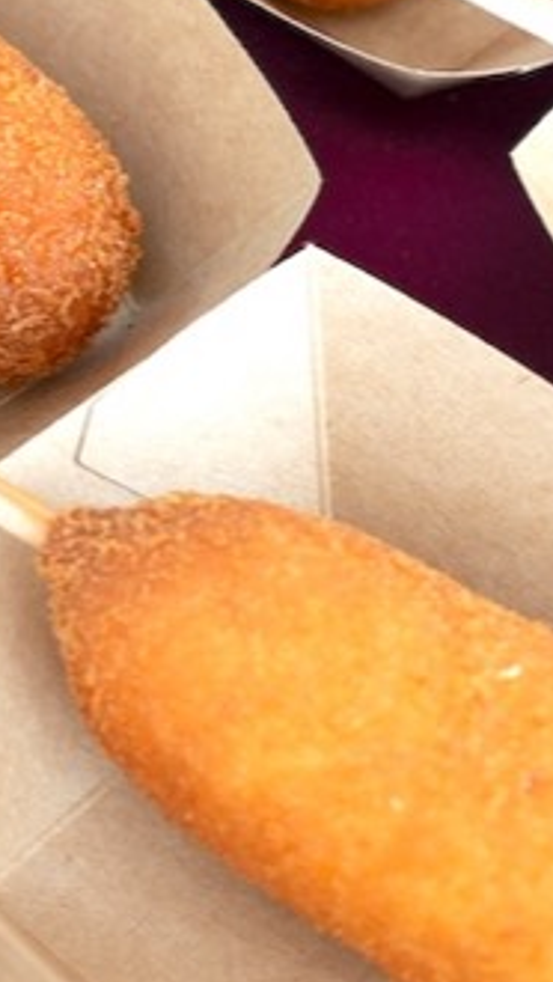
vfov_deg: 8.9
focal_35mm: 240
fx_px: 6247
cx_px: 483
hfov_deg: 5.1
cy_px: -15
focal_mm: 63
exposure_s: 1/160
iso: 400
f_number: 4.5
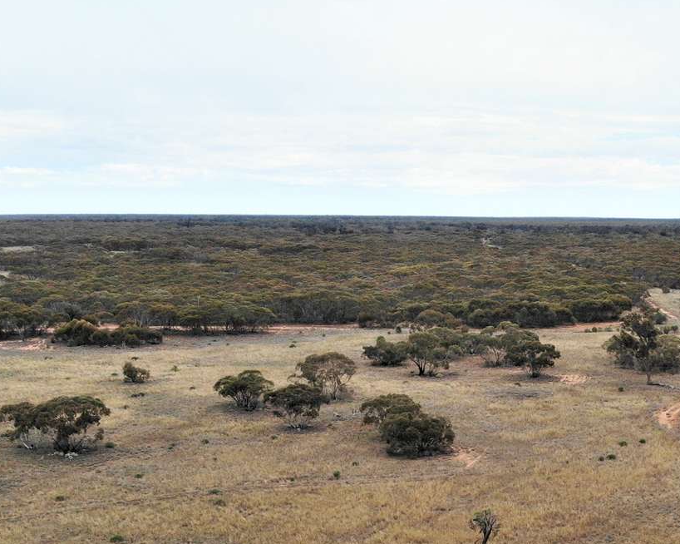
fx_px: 1107
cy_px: 580
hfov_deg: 32.7
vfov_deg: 25.8
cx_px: 593
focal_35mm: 55
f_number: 2.8
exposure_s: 1/732
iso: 110
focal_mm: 4.5
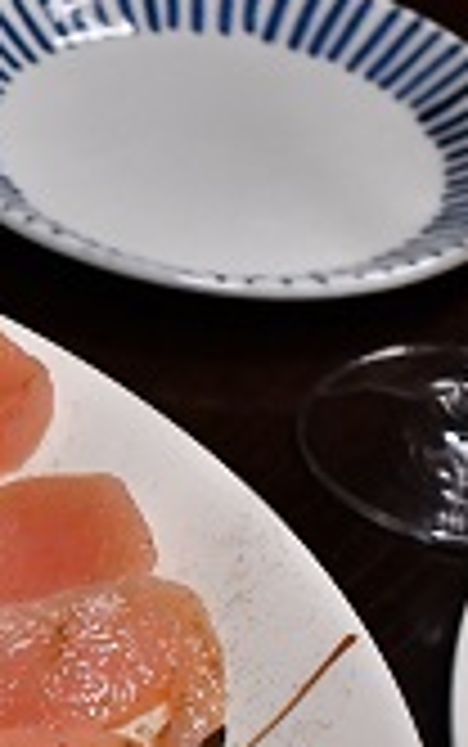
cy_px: 770
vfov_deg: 9.0
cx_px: -688
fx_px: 4726
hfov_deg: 5.5
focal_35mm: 232
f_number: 5.6
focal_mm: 40
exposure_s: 1/200
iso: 1250
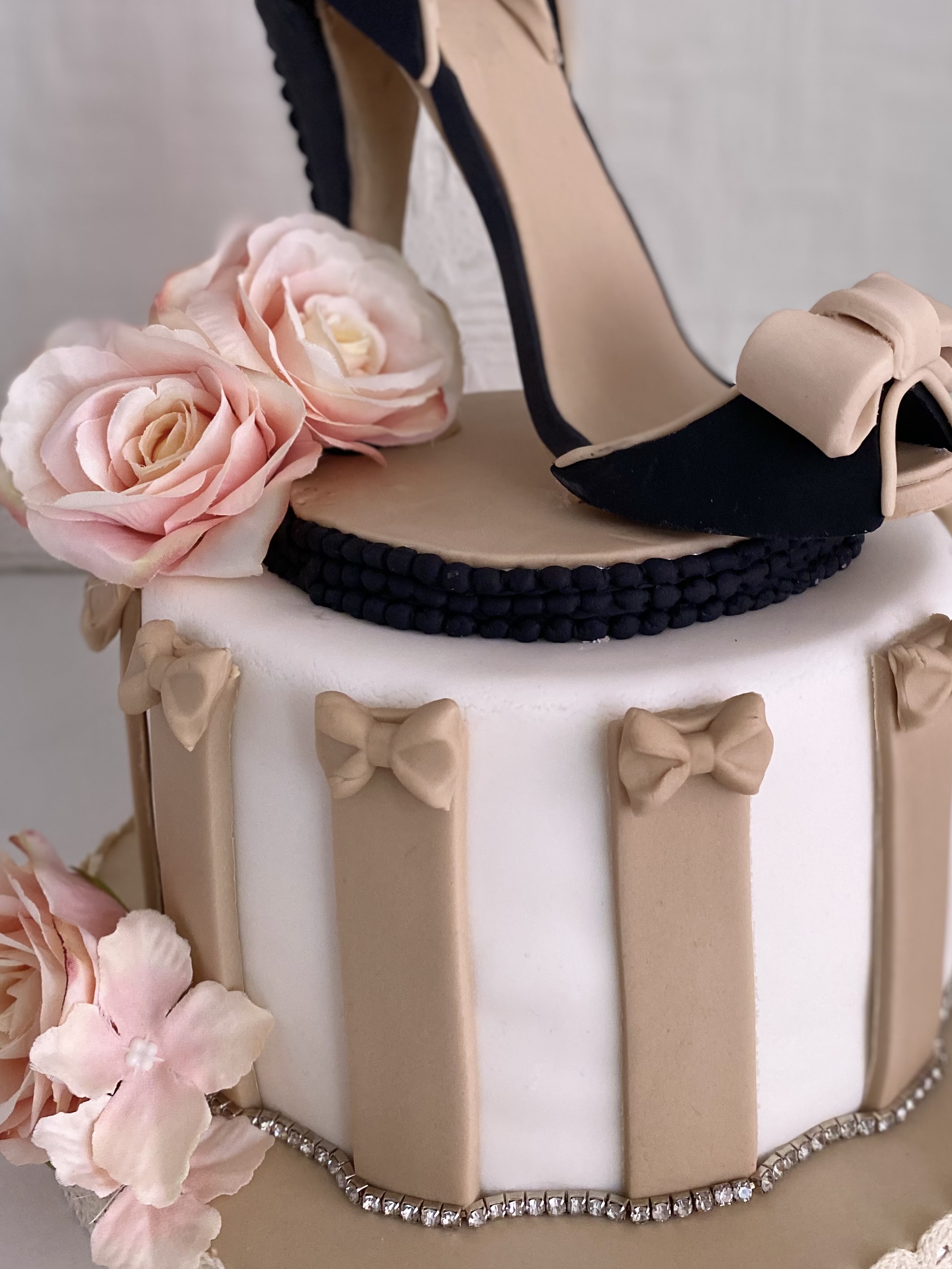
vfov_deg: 49.6
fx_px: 1357
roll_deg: +0.0
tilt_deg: -15.6
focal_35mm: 37
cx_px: 570
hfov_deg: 38.5
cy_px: 476
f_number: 1.8
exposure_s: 1/60
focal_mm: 4.25
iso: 200
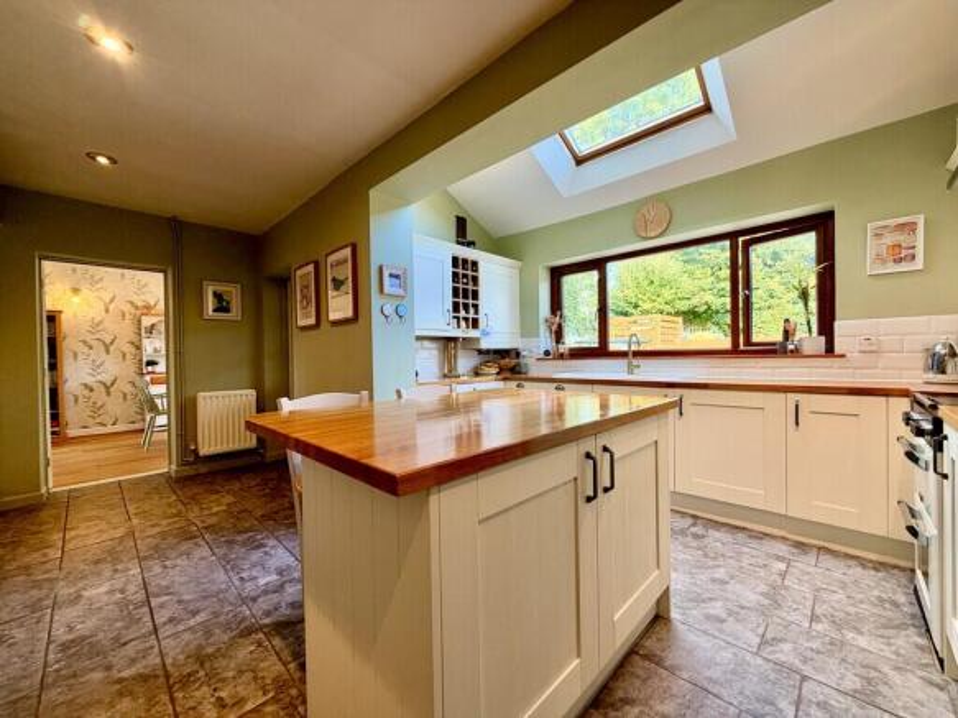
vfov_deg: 85.7
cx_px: 479
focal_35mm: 14
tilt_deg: -0.6
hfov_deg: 102.1
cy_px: 359
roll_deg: +1.2
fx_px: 387
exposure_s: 1/100
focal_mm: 2.22
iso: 200
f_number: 2.2
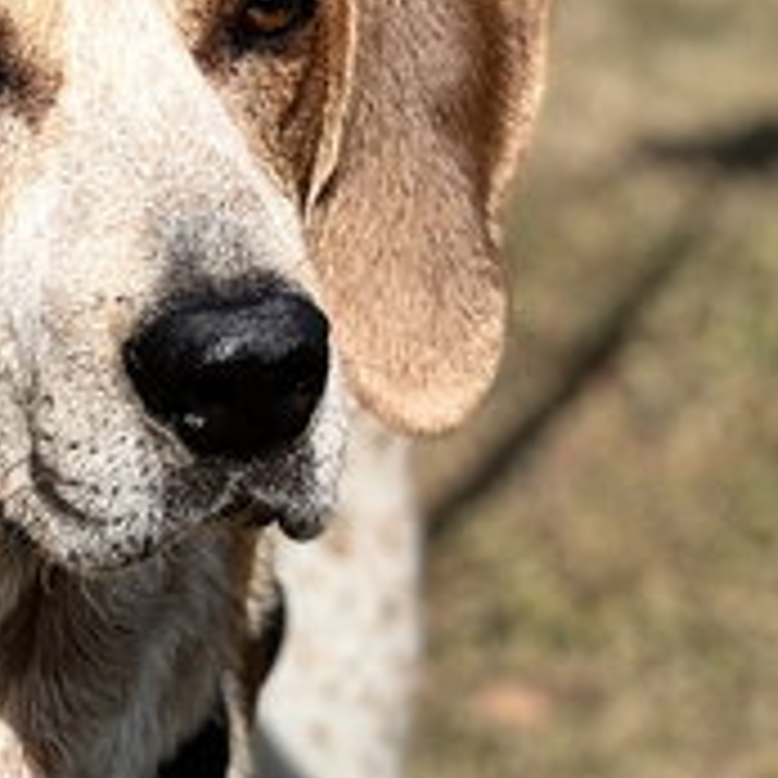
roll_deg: -0.9
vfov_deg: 6.7
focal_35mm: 262
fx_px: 6662
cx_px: 184
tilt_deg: -21.3
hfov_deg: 6.7
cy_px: 618
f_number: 2.8
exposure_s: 1/637
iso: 32
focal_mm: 9
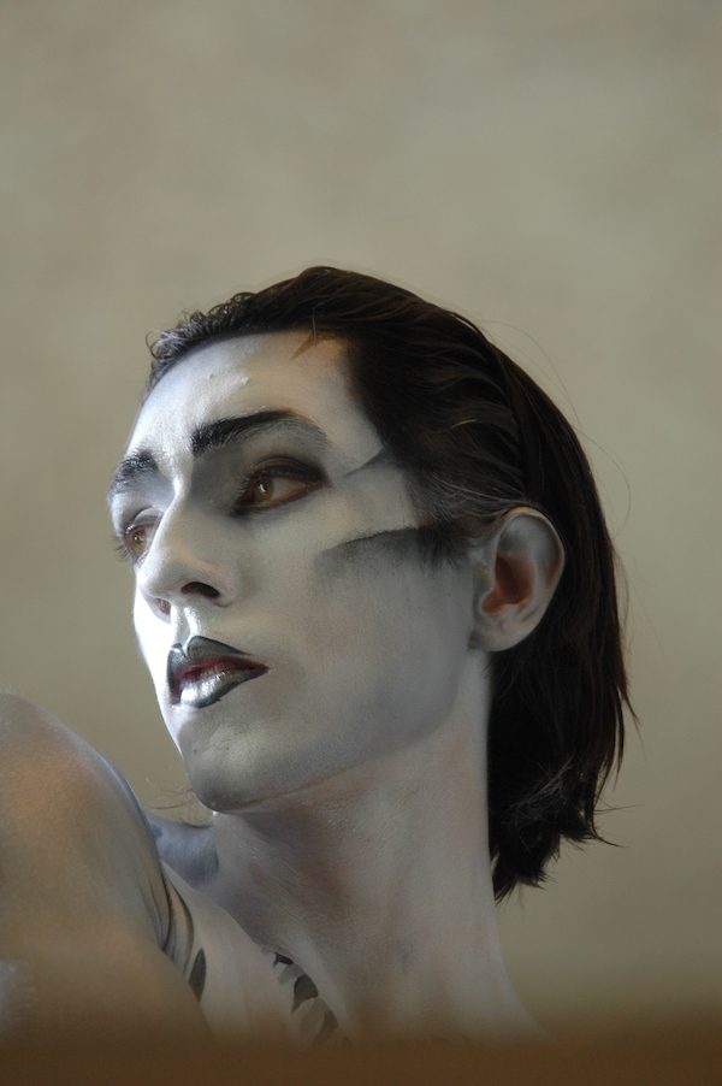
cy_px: 543
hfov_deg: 15.2
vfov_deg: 22.6
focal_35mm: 90
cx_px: 361
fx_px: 2711
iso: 400
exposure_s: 1/100
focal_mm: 60
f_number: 5
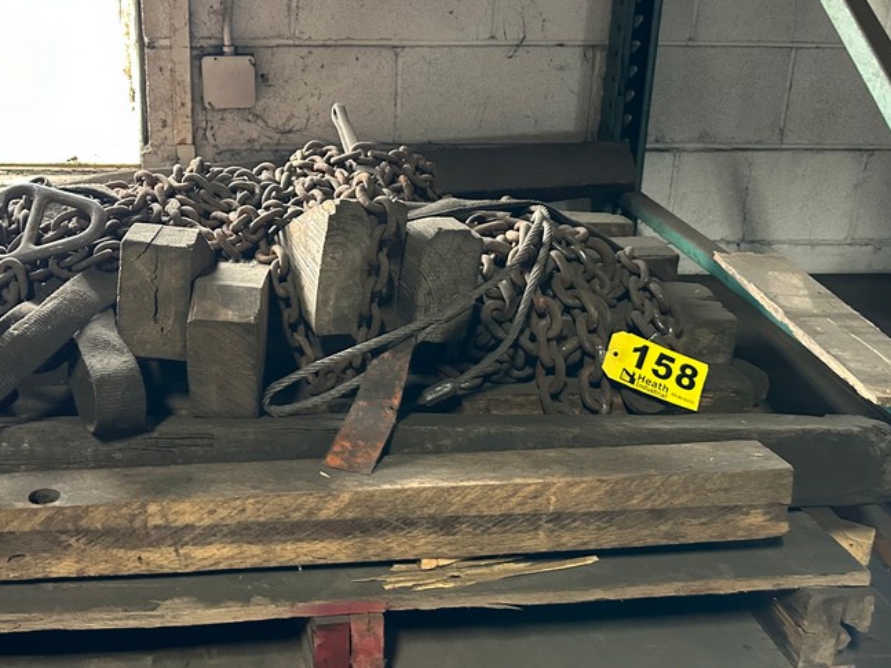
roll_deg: -1.7
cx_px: 313
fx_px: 978
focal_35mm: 38
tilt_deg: -15.4
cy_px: 222
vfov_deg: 37.3
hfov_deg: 48.3
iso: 500
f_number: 1.78
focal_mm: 6.86
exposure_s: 1/60
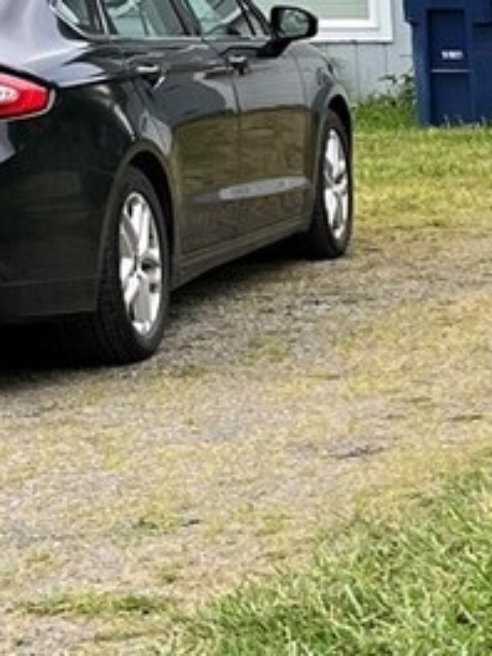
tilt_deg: -12.4
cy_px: 452
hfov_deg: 9.3
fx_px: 2691
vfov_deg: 13.9
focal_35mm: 142
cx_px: 1213
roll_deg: +0.1
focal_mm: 5.1
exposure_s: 1/827
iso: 50
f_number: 1.6
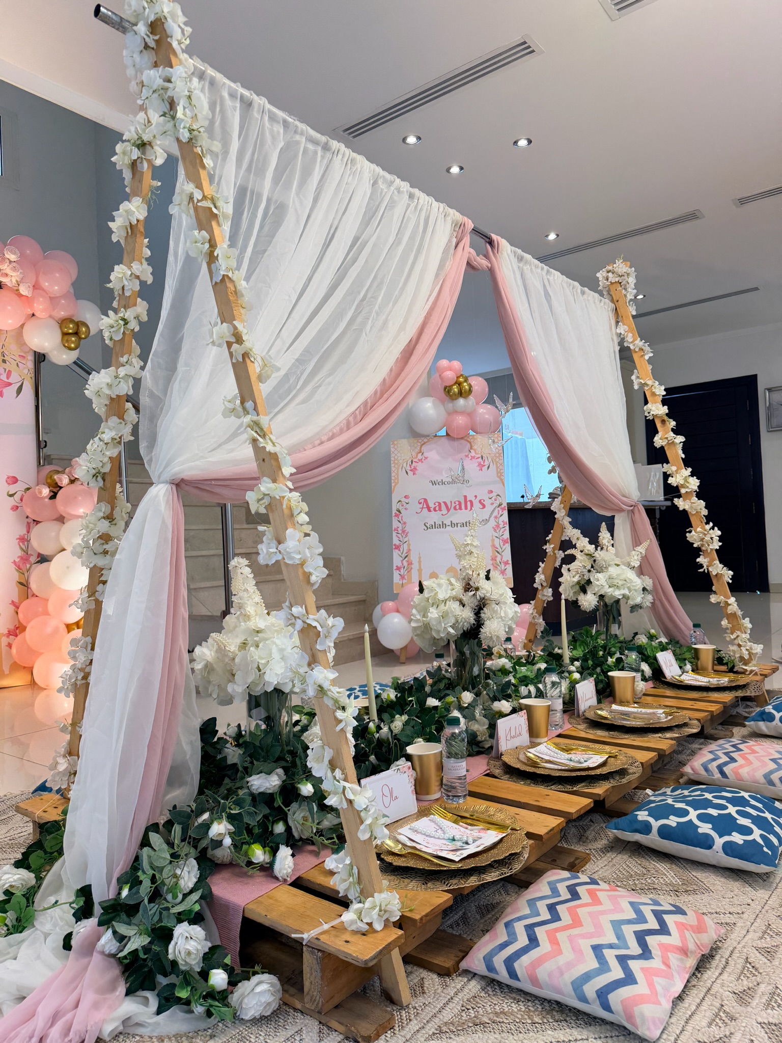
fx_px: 723
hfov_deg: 56.8
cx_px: 391
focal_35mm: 24
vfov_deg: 71.6
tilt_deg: +0.5
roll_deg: +2.7
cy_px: 522
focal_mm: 6.76
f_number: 1.78
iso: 100
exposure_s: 1/120
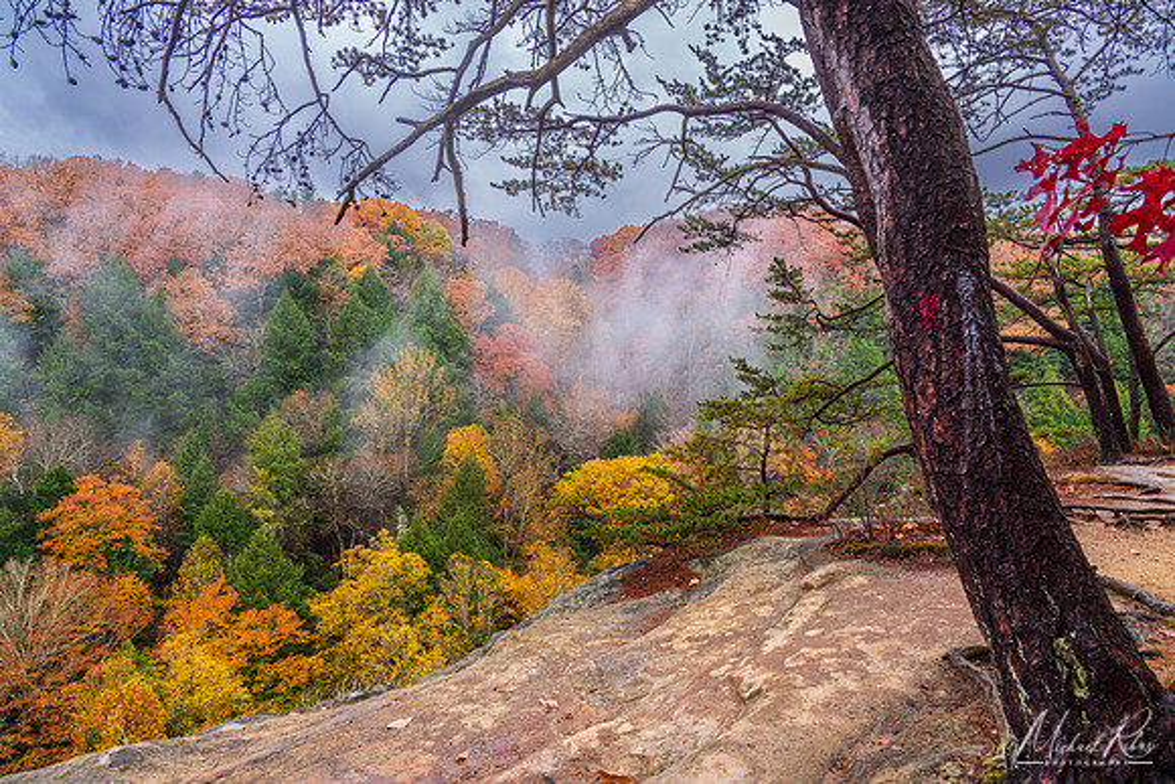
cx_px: 588
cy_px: 392
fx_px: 783
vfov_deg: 53.2
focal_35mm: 24
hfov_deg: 73.7
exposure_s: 1/13
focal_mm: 24
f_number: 10
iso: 100
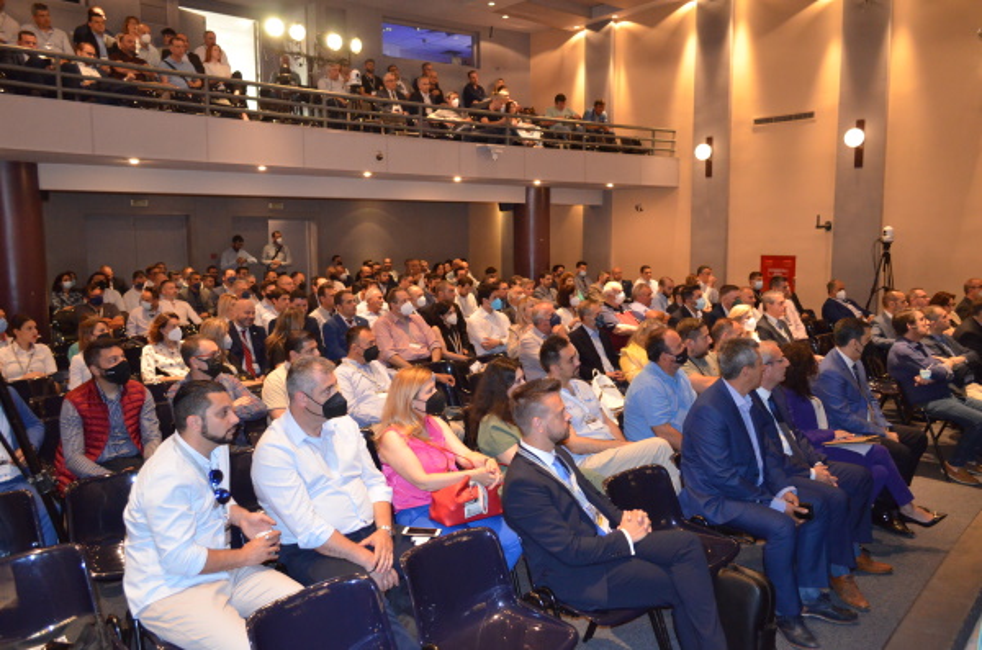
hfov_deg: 67.5
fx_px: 735
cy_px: 325
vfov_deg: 47.7
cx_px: 491
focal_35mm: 27
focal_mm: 18
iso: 3200
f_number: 3.5
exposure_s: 1/60
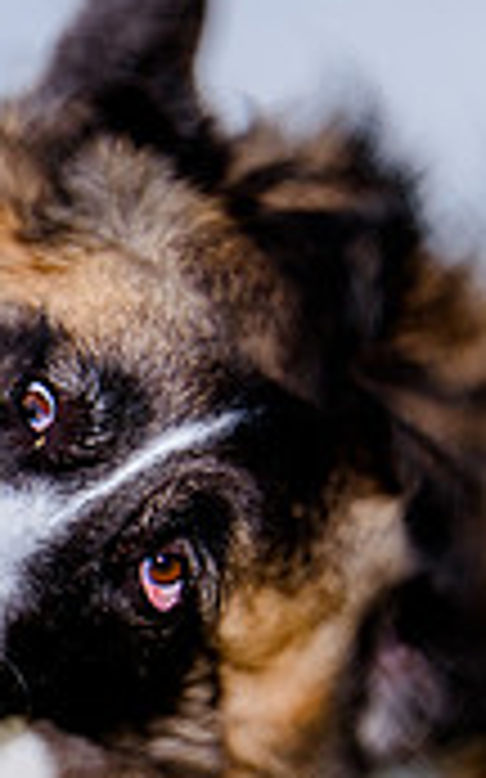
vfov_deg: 8.8
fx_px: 5048
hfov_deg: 5.4
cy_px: 769
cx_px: -512
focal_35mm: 238
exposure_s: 1/500
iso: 200
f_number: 5
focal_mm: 55
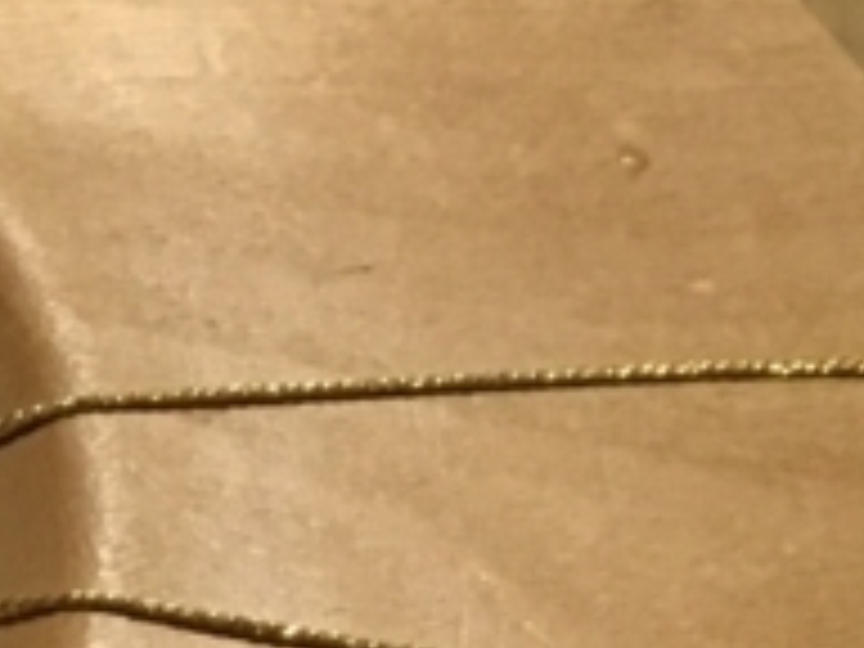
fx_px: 3869
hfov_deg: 11.0
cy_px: 909
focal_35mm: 155
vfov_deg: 9.4
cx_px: -1102
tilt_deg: -53.8
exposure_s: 1/30
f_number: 2.2
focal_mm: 4.15
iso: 200
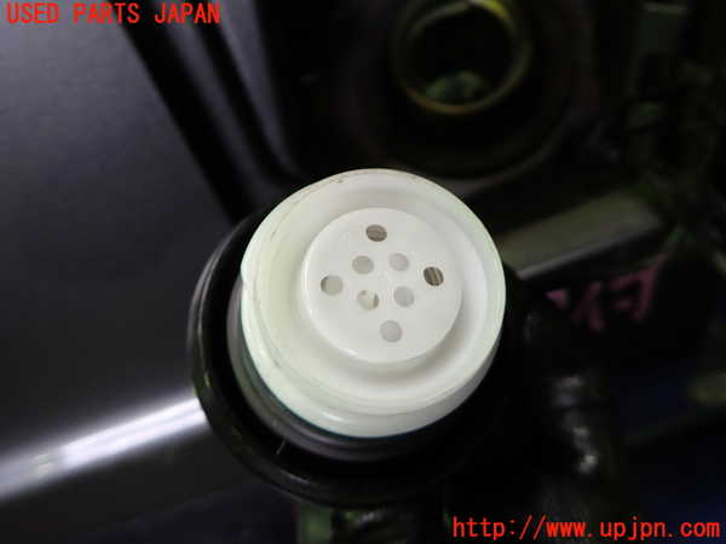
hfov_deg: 69.4
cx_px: 363
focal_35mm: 25
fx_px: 524
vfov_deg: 54.9
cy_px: 272
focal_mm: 4.5
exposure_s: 1/40
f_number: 2
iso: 200
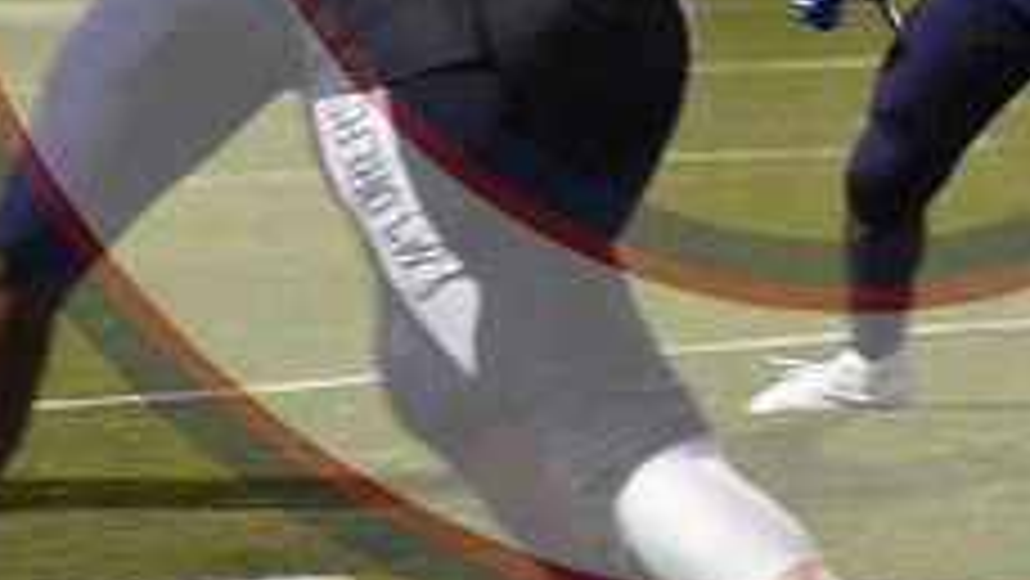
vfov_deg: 1.7
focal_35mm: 695
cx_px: 832
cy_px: -178
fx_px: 18997
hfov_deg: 3.1
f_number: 5
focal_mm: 175
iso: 12800
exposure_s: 1/400
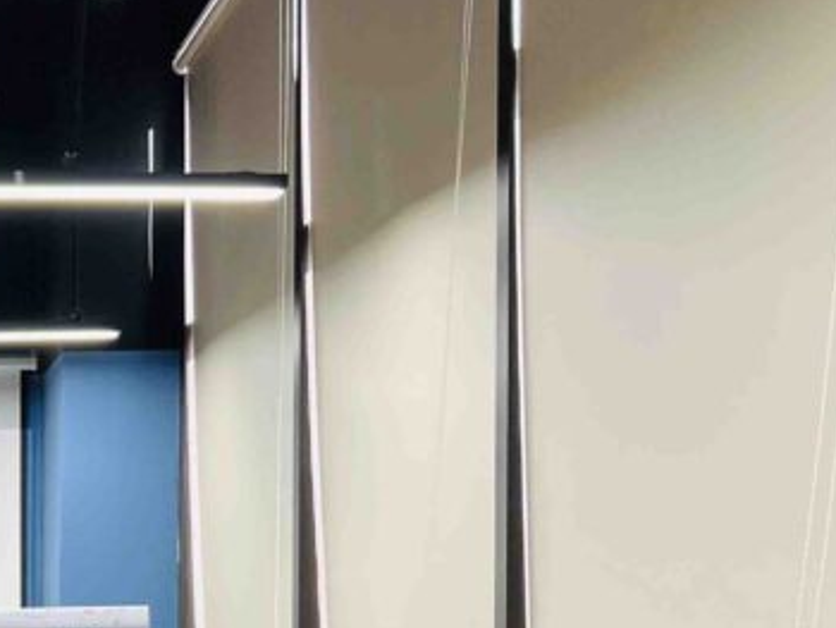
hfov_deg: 22.8
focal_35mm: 76
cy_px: 673
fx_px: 1837
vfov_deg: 18.7
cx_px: -260
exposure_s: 1/120
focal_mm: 5.7
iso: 100
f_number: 1.5
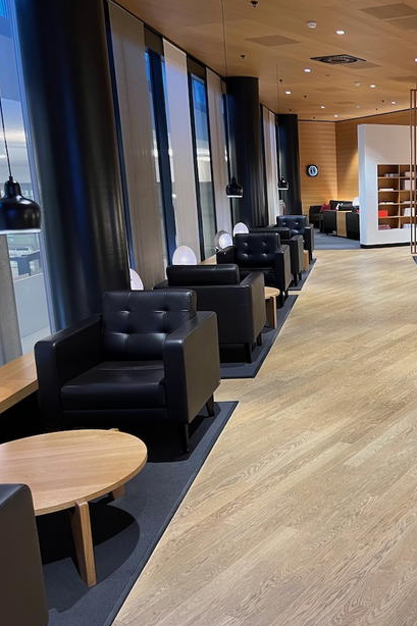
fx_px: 643
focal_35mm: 37
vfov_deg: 51.9
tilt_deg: -12.8
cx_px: 403
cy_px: 315
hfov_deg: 33.3
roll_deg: +0.5
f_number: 1.5
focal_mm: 5.7
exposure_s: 1/50
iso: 320
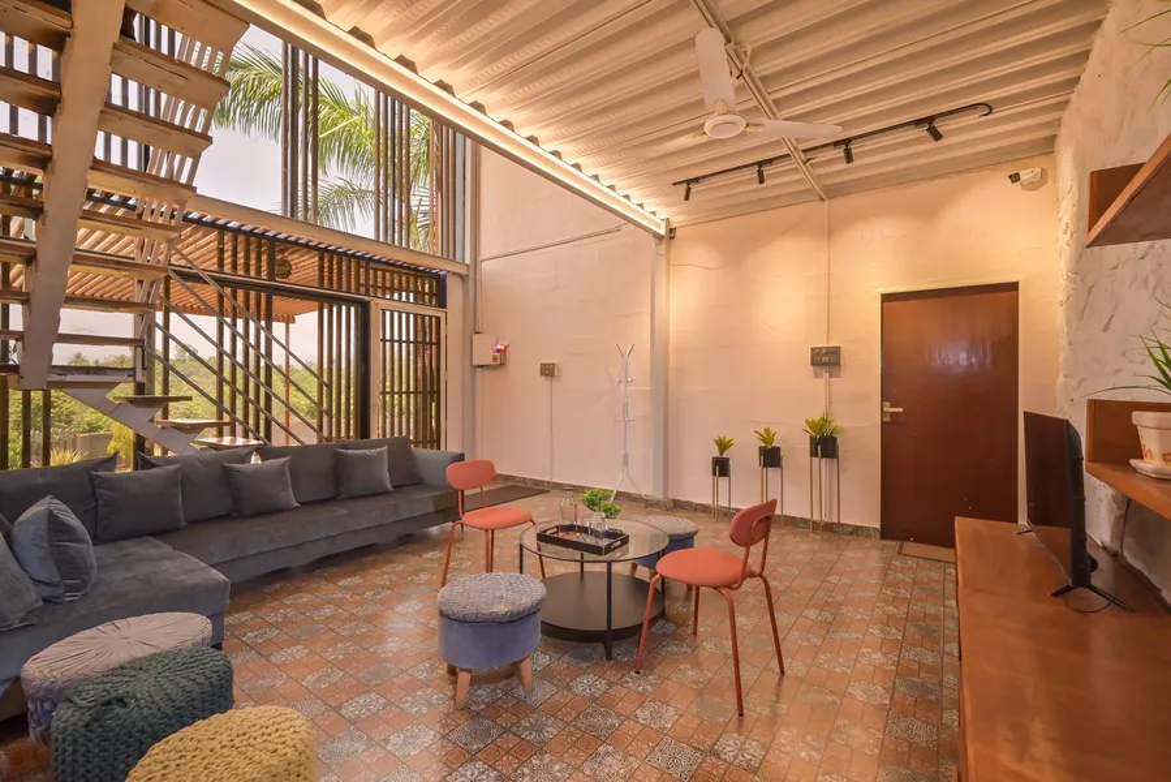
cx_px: 586
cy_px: 391
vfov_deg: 81.3
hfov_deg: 104.2
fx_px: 456
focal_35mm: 14
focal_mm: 14
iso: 800
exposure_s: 1/30
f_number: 13
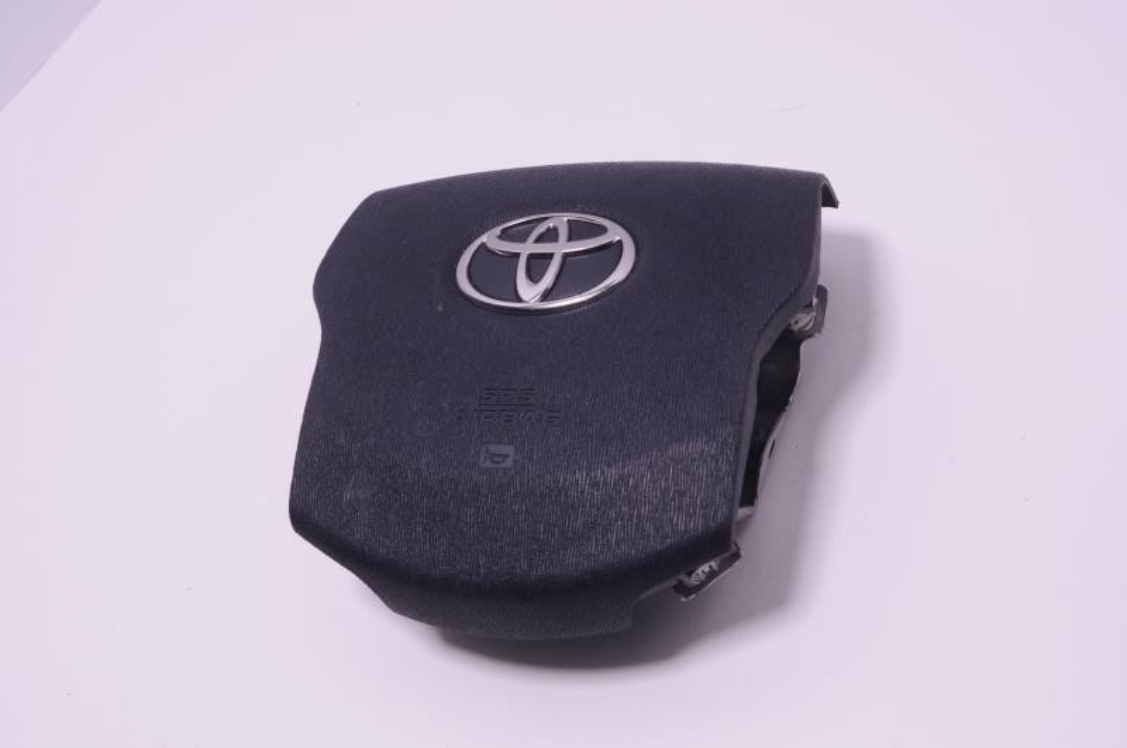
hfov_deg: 35.1
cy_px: 374
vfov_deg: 23.7
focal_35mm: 57
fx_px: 1782
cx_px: 564
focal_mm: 38
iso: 400
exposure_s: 1/250
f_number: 11
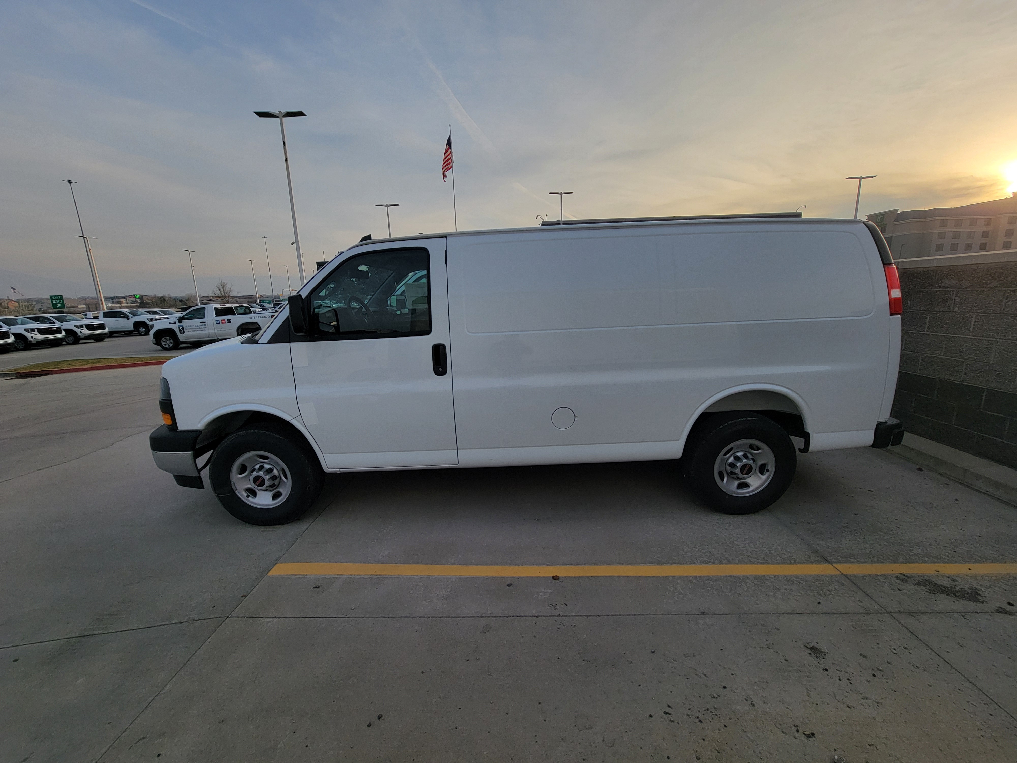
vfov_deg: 89.9
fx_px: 382
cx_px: 508
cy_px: 382
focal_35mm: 13
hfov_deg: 106.2
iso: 50
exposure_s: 1/850
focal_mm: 2.2
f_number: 2.2
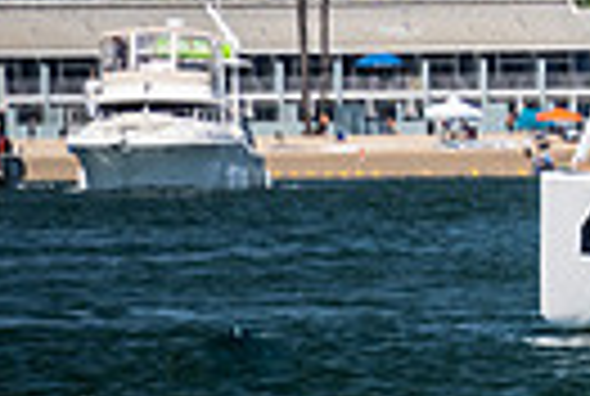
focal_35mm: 884
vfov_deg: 1.6
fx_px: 14521
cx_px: 1031
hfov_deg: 2.3
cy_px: -434
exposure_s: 1/640
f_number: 6.3
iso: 400
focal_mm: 200
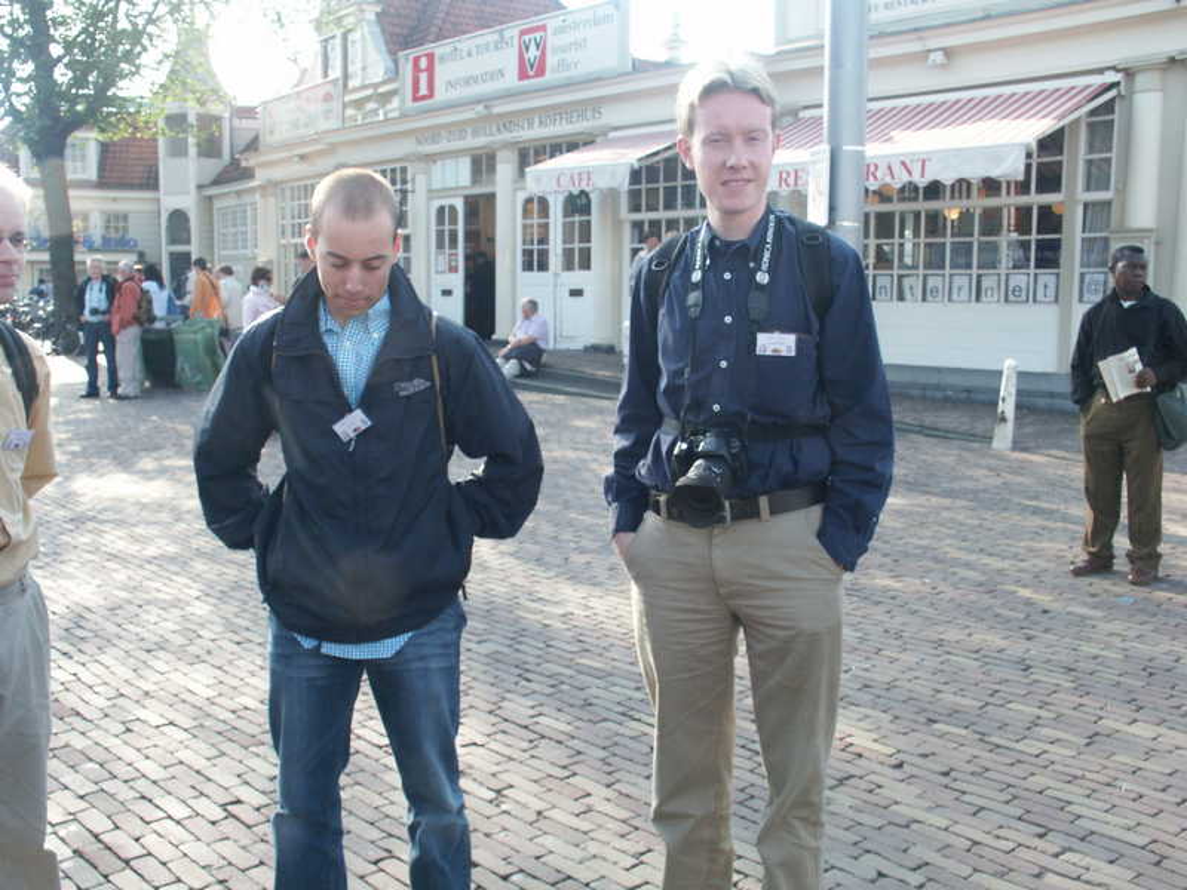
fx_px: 1097
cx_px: 594
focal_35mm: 32
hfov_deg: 56.8
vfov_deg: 44.2
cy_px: 445
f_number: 4.5
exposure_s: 1/125
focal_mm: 8.27
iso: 100
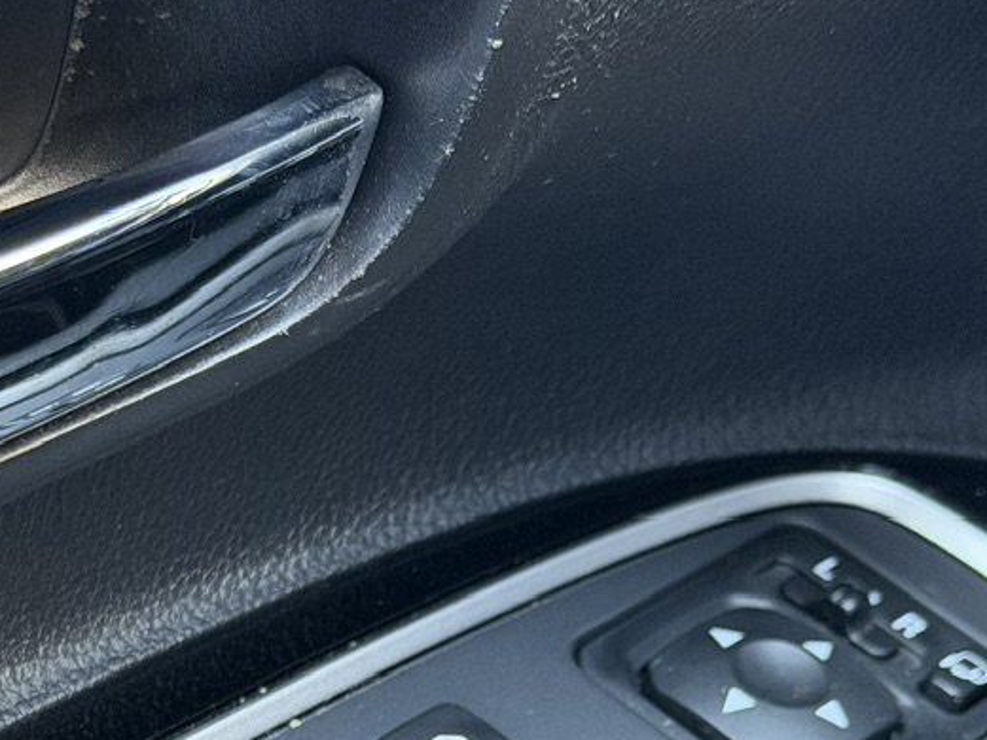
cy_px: 897
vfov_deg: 12.3
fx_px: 3365
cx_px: 244
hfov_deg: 16.6
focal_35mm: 118
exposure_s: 1/60
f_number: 1.78
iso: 250
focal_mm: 6.76
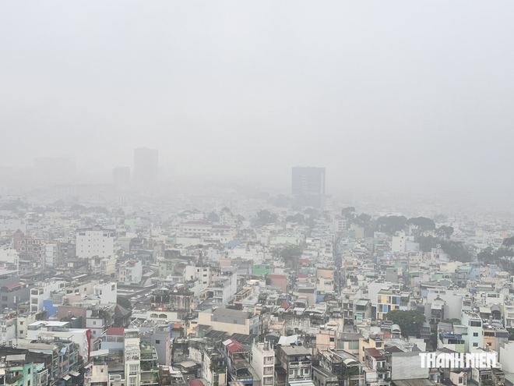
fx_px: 713
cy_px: 193
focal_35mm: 48
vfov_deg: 30.3
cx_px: 257
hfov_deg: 39.7
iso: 64
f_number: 1.78
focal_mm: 6.86
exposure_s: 1/681
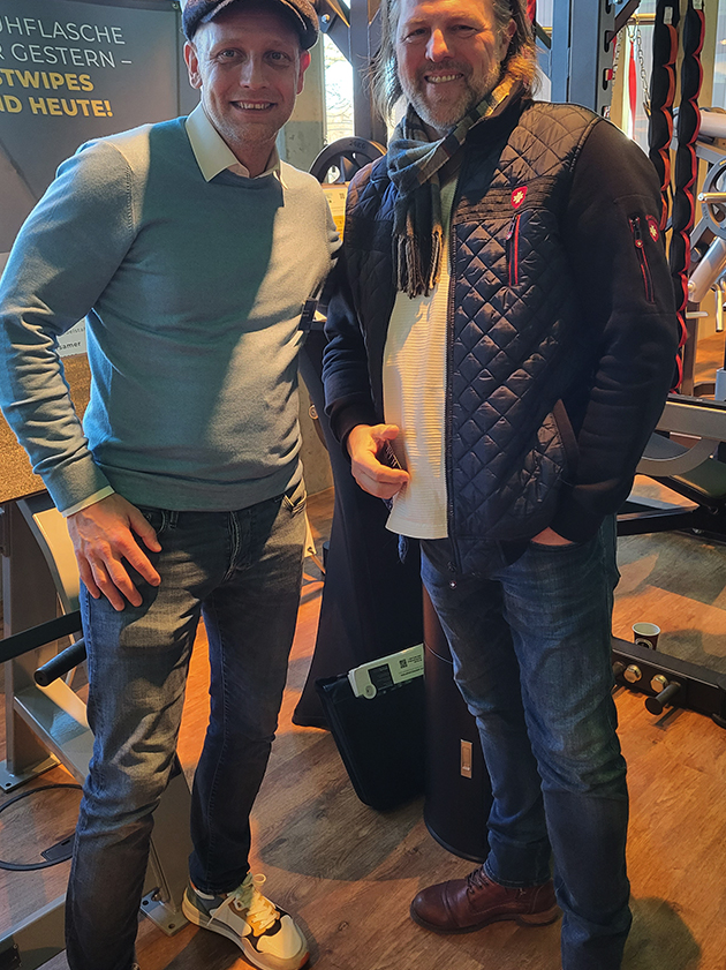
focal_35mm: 33
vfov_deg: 55.2
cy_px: 425
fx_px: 924
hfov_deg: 42.9
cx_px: 328
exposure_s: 1/100
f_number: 1.8
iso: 320
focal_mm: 5.4
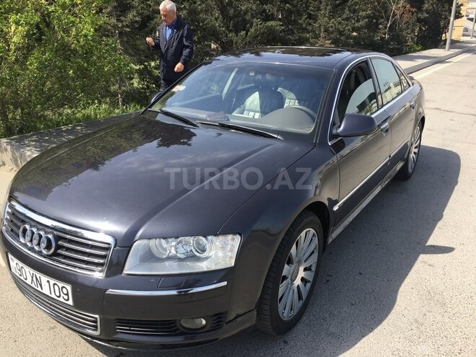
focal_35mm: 29
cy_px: 178
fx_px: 399
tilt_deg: -19.3
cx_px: 238
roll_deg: +0.3
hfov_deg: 61.7
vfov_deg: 48.2
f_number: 2.2
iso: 25
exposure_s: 1/718
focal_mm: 4.15
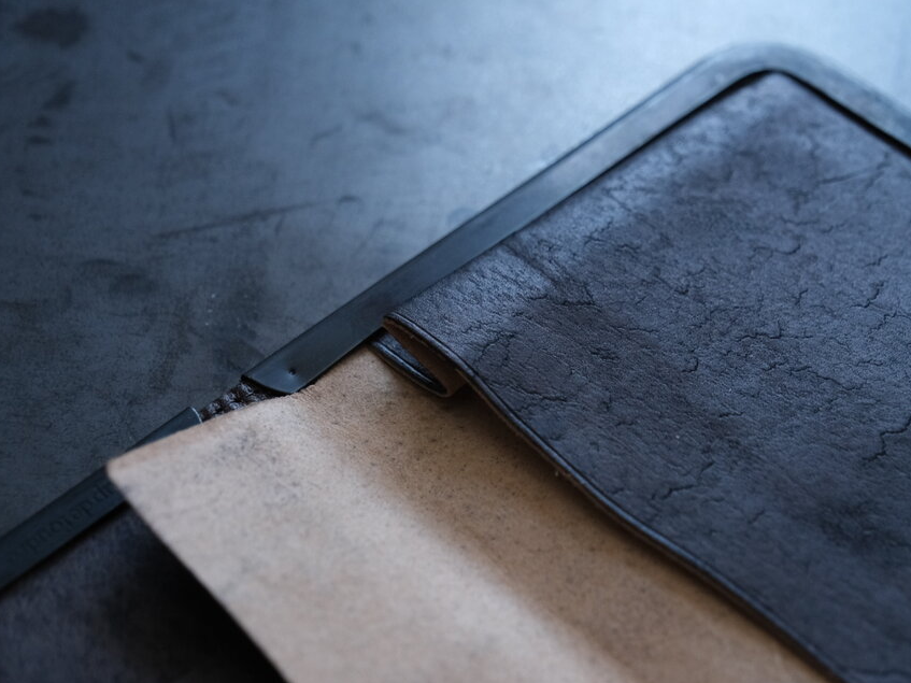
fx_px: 2237
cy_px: 342
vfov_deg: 17.4
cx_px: 488
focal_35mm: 85
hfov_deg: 23.0
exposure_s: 1/500
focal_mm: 52.1
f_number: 5
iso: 2500
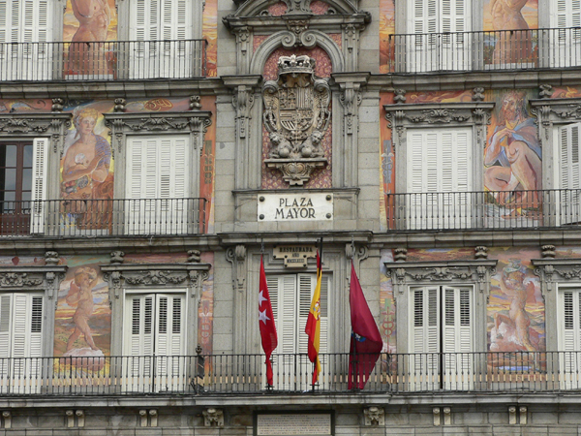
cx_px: 290
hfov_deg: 17.7
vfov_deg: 13.3
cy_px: 218
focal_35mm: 111
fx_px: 1863
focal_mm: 14.6
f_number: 4.6
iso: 100
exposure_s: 1/400
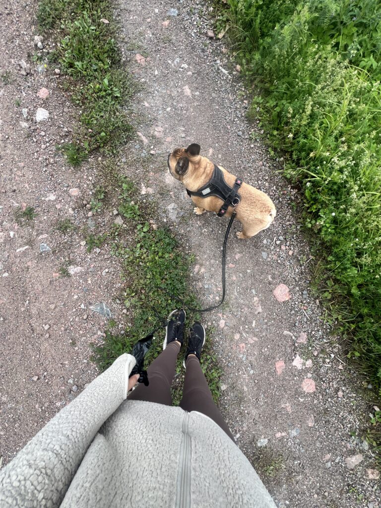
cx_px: 190
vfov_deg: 106.2
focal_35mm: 13
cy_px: 254
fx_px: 191
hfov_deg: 89.9
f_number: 1.8
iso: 32
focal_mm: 1.57
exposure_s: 1/284
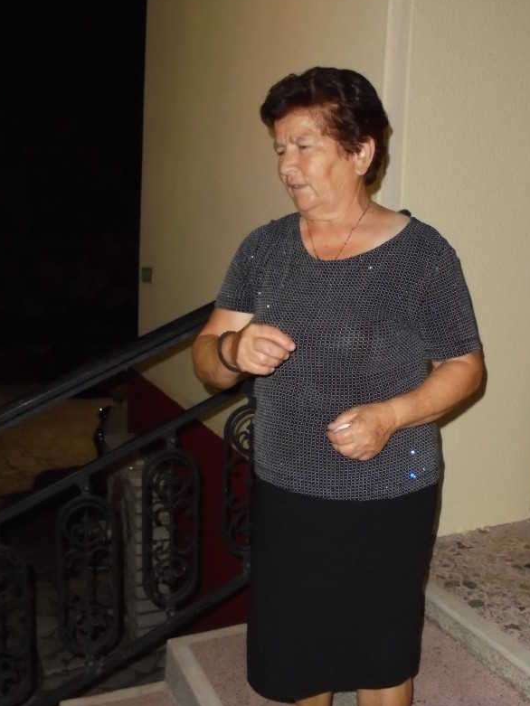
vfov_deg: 49.0
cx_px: 323
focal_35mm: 38
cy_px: 363
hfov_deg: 37.6
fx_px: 776
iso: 400
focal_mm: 5.3
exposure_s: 1/40
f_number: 3.7
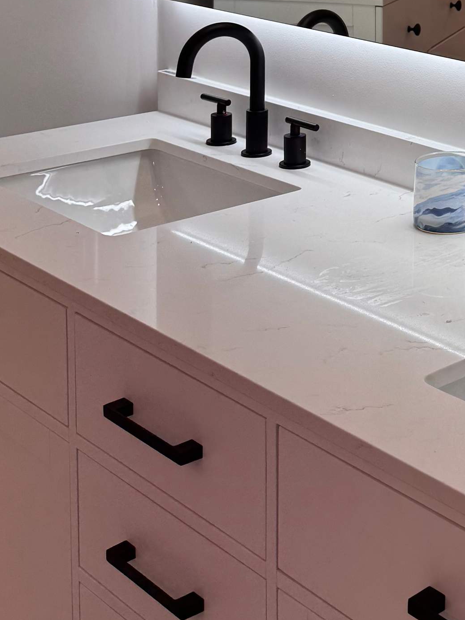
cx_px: 606
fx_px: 1253
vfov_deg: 26.1
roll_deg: -0.2
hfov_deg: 19.4
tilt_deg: -7.0
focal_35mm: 70
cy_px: -28
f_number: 1.78
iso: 50
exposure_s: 1/125
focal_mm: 6.76
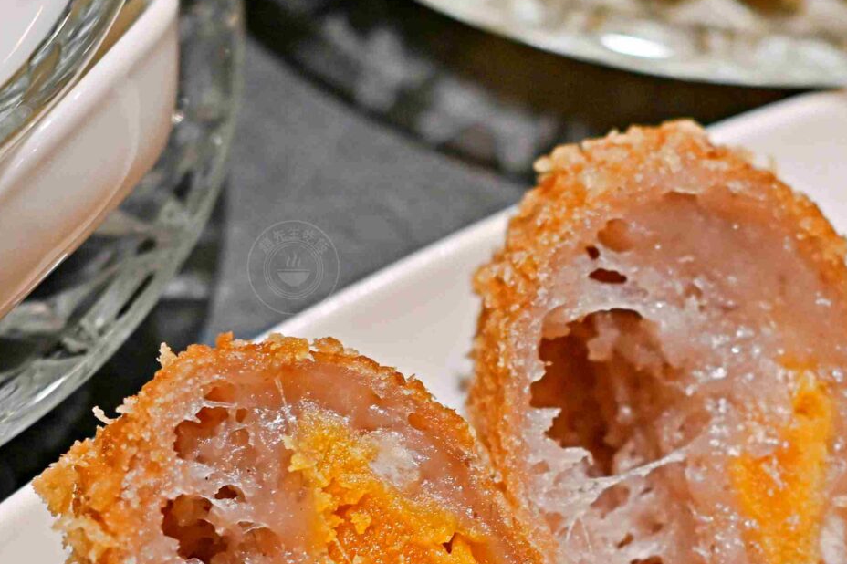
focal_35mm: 207
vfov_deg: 6.6
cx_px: 533
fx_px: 4868
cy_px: 444
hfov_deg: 9.9
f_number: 2.8
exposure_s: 1/200
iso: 360
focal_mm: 50
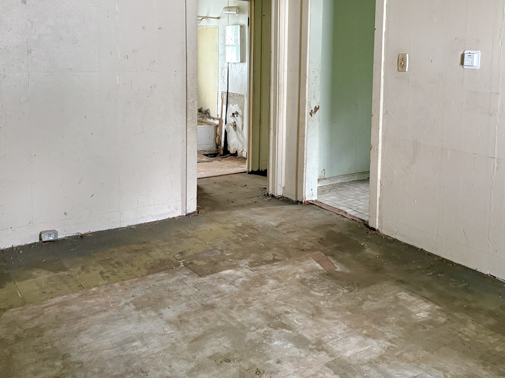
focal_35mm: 37
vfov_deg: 37.9
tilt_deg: -5.3
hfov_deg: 49.8
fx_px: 540
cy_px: 108
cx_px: 306
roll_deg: -1.2
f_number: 1.78
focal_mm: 6.76
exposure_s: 1/60
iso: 400
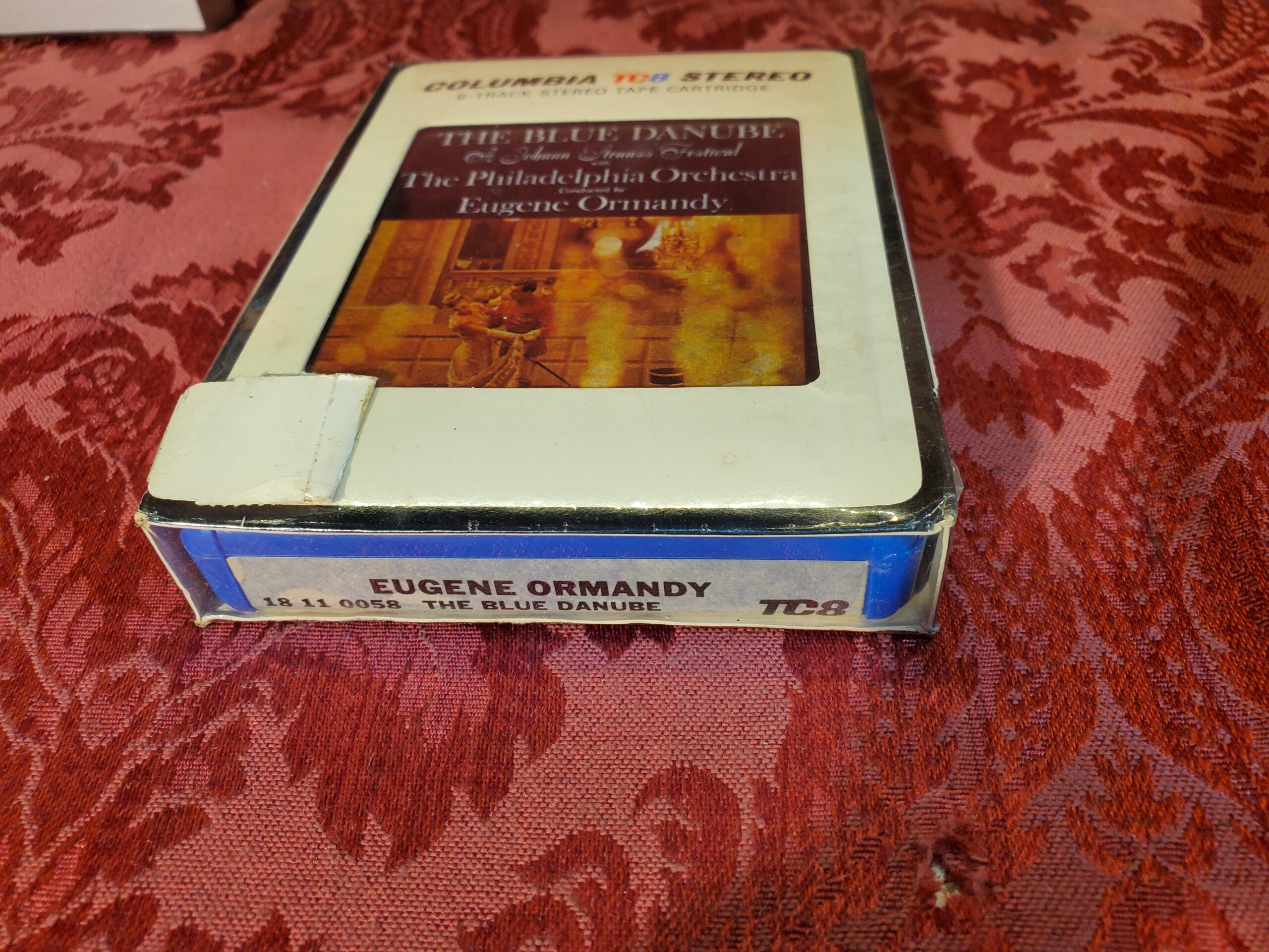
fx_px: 953
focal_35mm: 26
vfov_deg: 53.1
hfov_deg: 67.3
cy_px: 476
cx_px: 634
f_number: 2.4
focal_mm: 4.3
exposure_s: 1/120
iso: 125
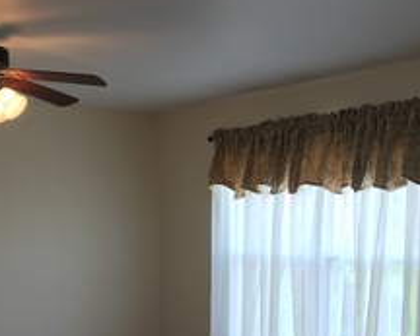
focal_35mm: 63
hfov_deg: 30.0
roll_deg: -0.7
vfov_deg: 23.1
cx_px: 183
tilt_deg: -7.6
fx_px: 783
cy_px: 348
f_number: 2.2
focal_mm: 4.15
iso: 25
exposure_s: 1/40
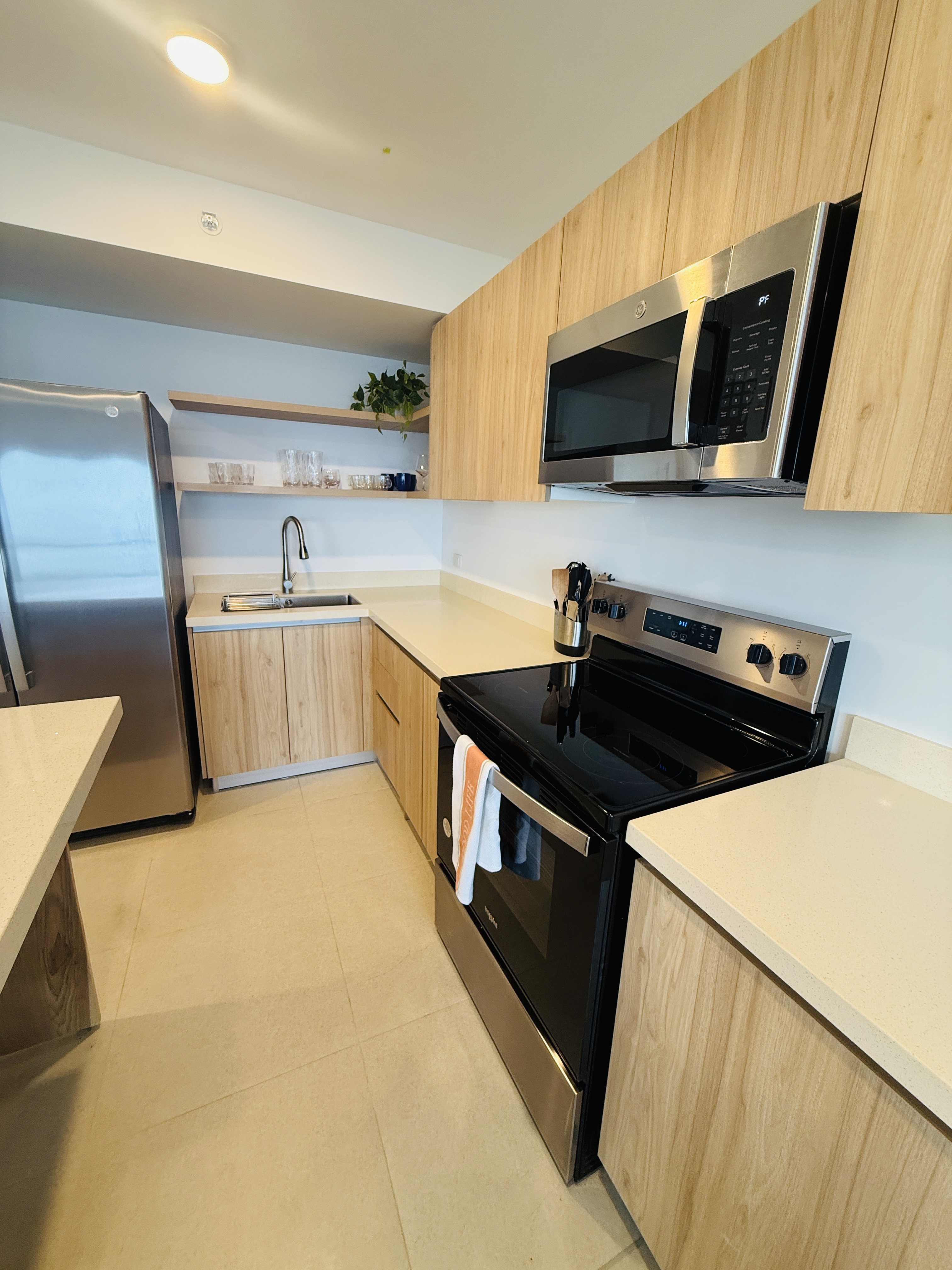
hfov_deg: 85.7
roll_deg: -2.1
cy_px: 635
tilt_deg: -13.3
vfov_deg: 102.1
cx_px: 476
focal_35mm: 14
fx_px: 513
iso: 200
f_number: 2.2
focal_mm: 2.22
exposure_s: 1/60
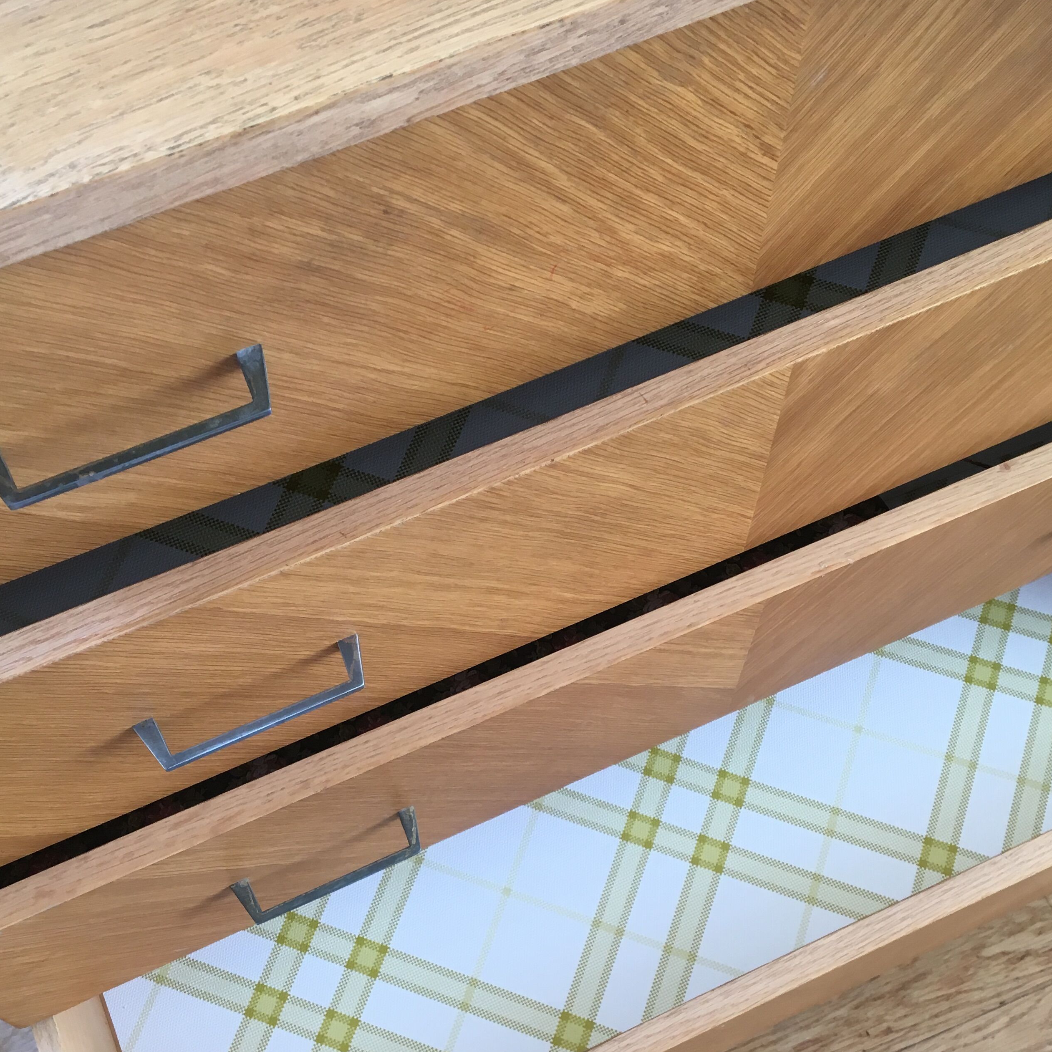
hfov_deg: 40.9
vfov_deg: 40.6
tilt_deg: -65.5
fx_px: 1410
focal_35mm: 41
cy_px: 663
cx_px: 530
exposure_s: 1/33
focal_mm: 4.15
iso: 25
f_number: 2.2
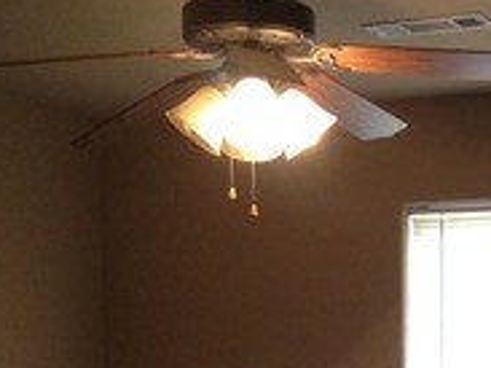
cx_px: 478
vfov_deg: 14.5
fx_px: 1389
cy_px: 465
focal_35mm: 98
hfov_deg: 19.5
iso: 160
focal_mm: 4.28
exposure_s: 1/20
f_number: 2.4
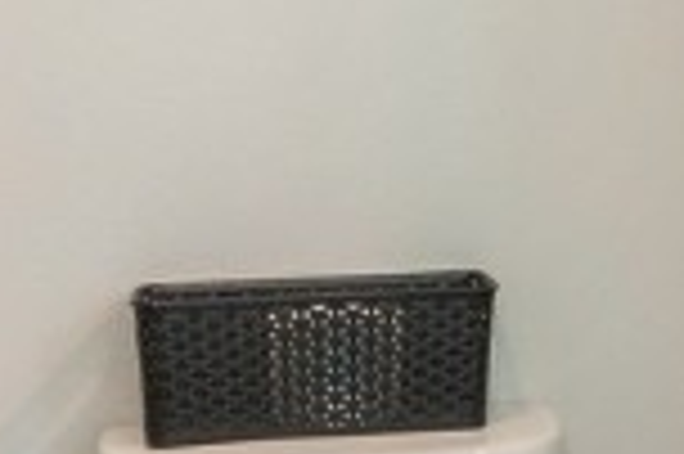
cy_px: -108
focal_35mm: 106
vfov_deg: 12.5
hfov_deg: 18.7
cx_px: 711
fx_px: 2012
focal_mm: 14
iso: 200
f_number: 8
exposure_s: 1/5
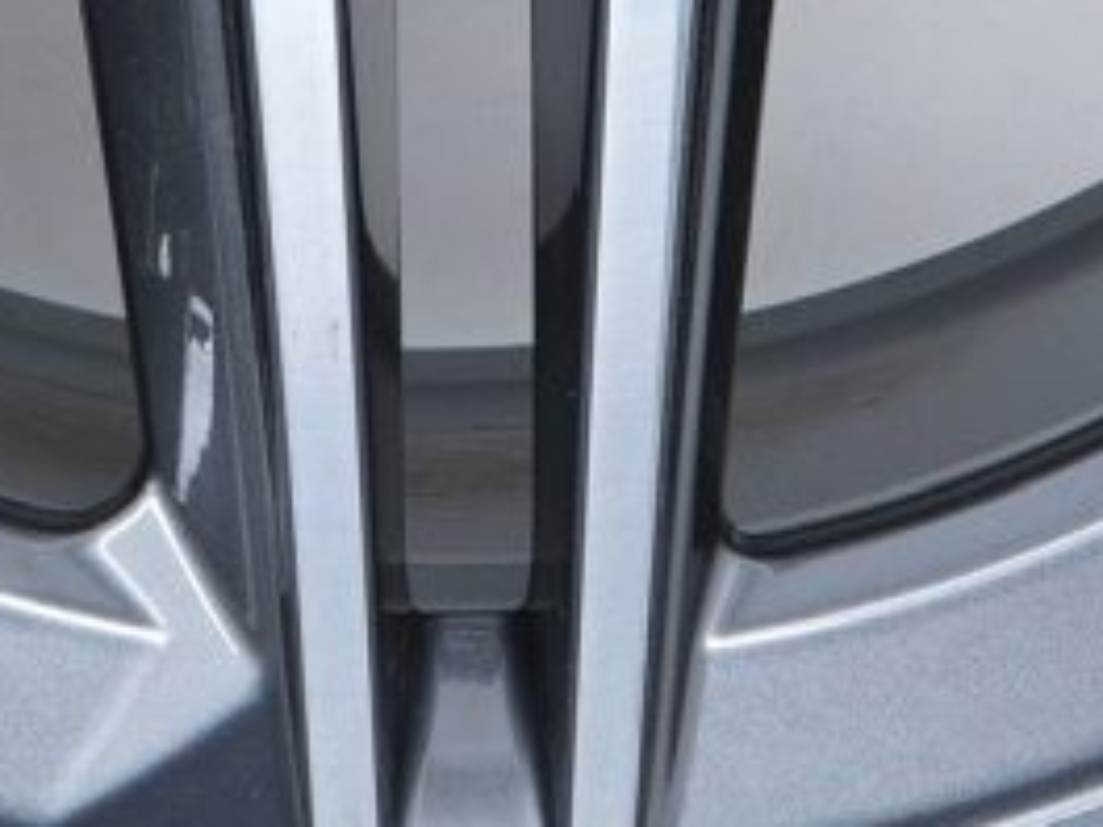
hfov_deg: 6.3
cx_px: 539
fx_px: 10005
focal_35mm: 314
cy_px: -846
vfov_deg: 4.7
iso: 250
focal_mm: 45
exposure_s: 1/125
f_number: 7.1
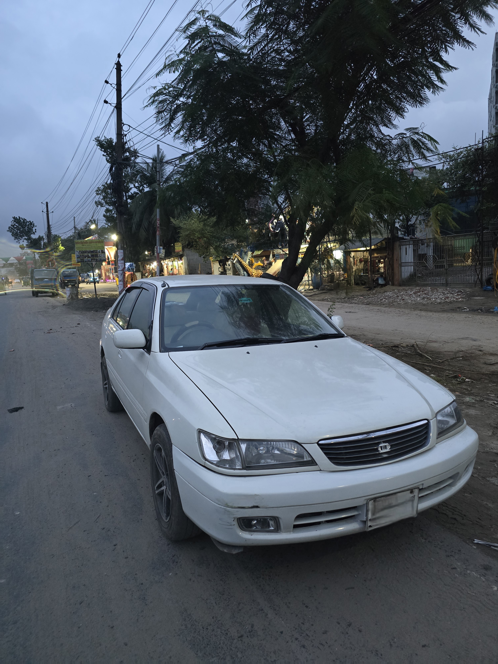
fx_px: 441
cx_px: 249
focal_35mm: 23
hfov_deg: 58.9
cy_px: 332
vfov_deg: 73.9
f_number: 1.7
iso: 1250
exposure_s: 1/101
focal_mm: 6.3
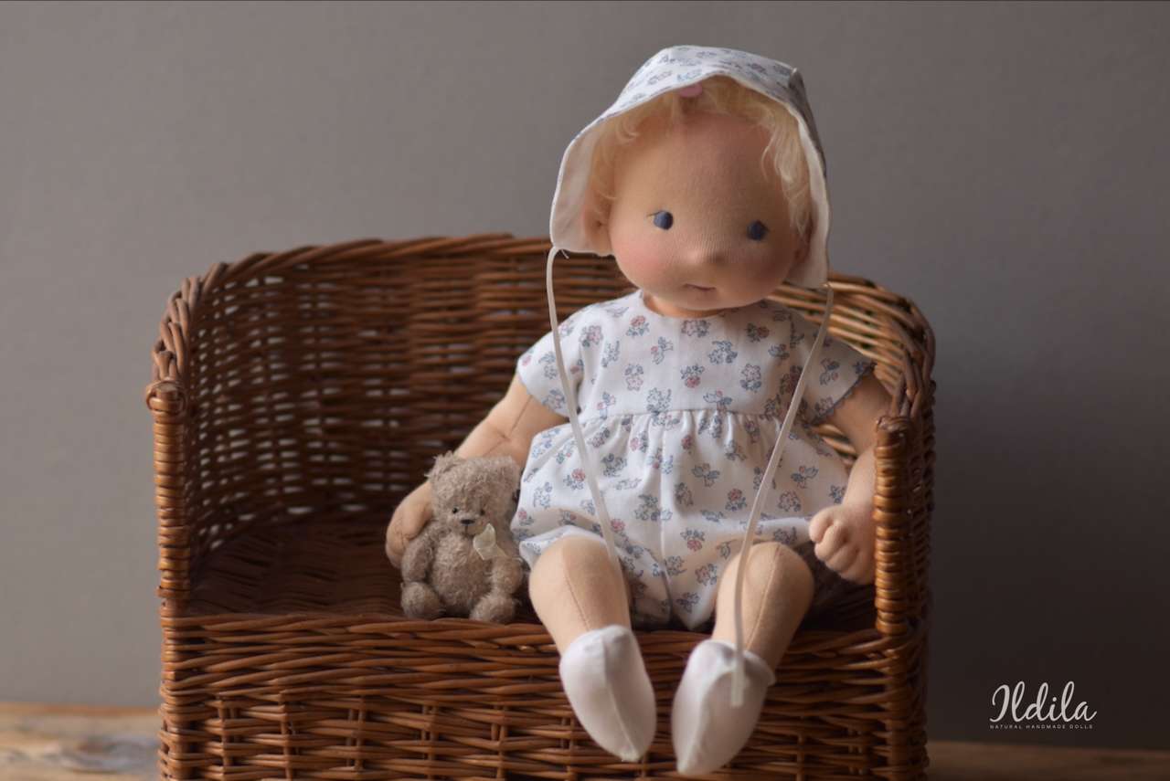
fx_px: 4146
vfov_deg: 10.8
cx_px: 585
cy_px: 390
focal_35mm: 128
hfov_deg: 16.1
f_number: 2.2
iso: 100
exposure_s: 1/320
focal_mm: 85
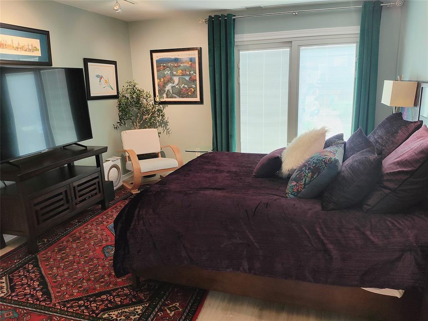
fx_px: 309
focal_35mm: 25
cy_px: 160
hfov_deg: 69.4
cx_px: 214
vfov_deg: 54.9
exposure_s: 1/40
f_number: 1.5
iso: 157
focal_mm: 4.15
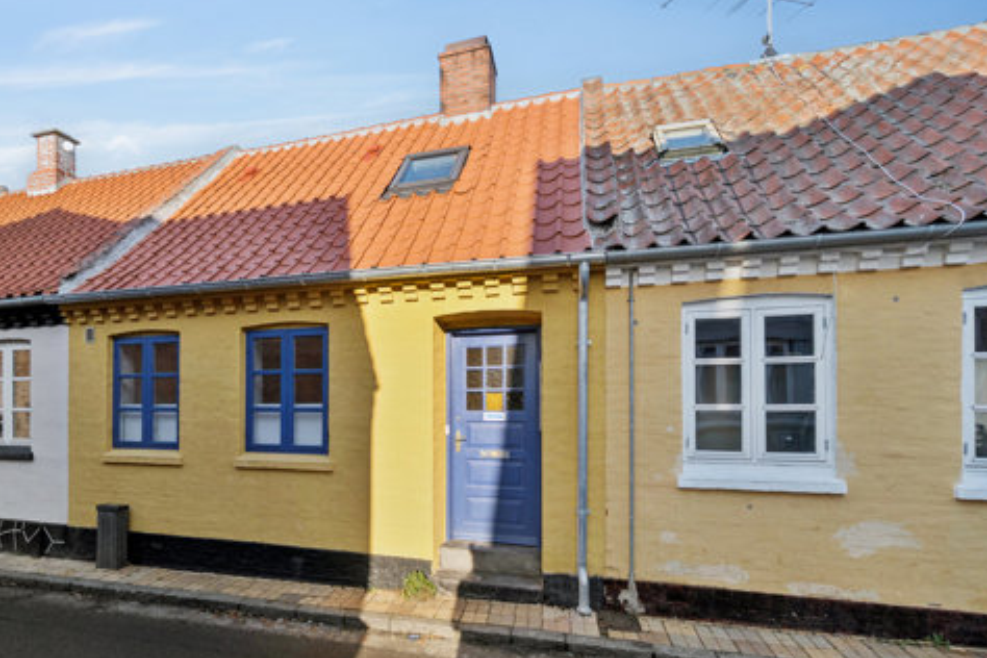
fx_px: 521
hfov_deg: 85.8
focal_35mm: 19
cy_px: 402
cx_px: 391
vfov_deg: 63.8
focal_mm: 10
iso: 200
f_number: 8
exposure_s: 1/400
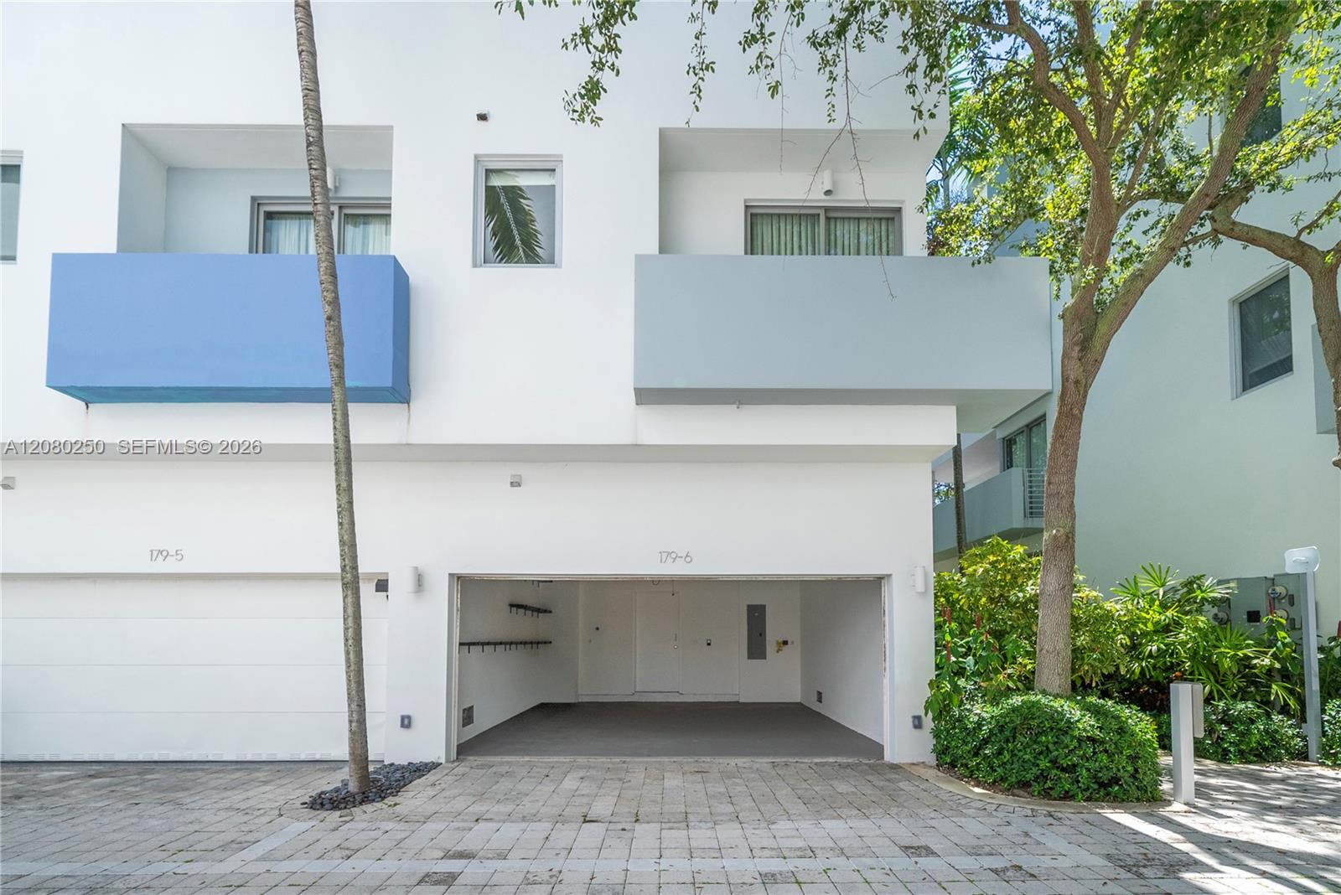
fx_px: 522
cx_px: 670
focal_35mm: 14
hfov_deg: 104.2
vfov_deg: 81.3
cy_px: 448
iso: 400
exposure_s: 1/800
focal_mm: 14
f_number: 8
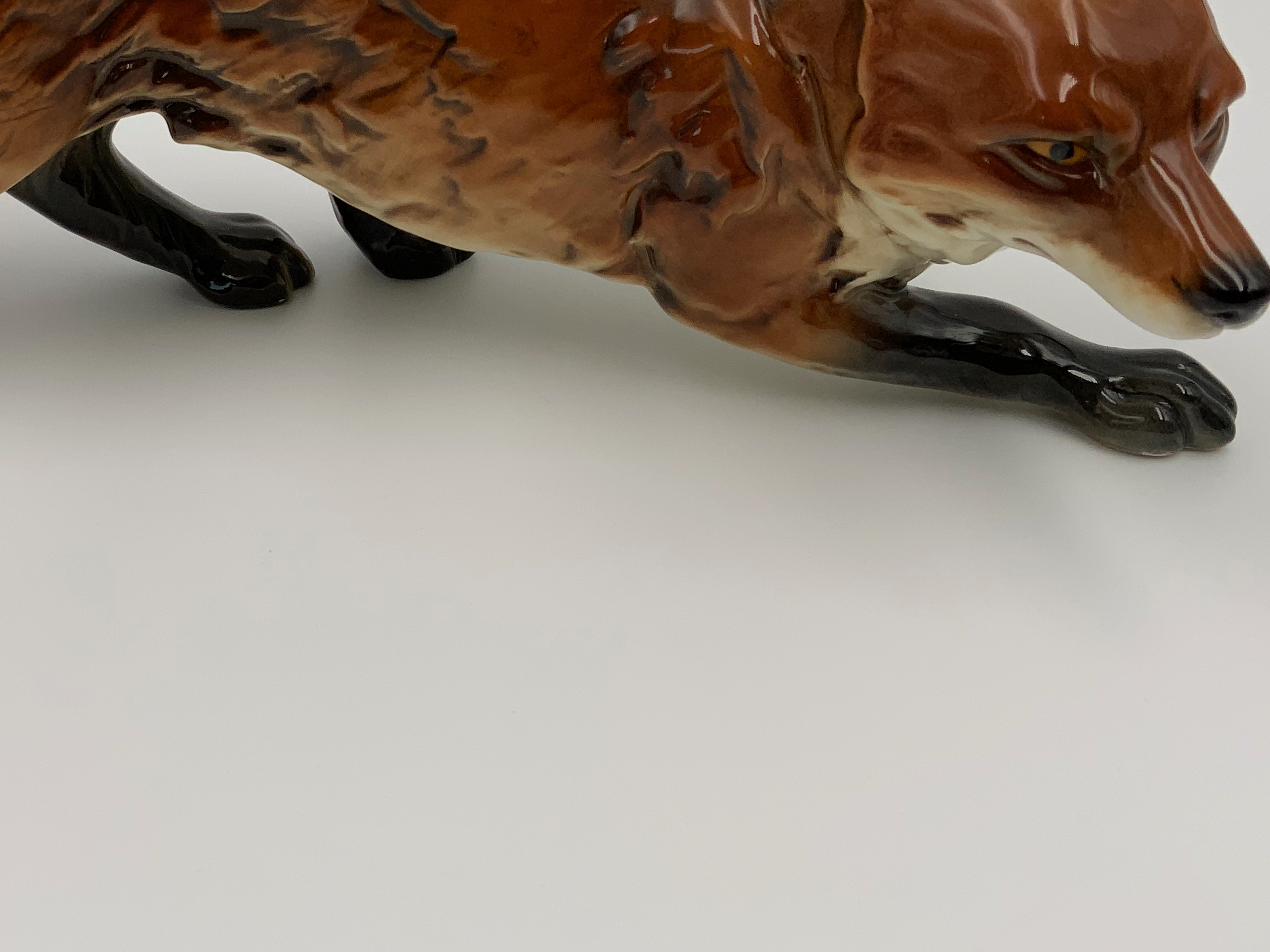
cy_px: 242
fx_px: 1834
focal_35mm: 50
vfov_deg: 28.7
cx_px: 368
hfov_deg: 37.5
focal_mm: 3
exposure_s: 1/898
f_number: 1.8
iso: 16
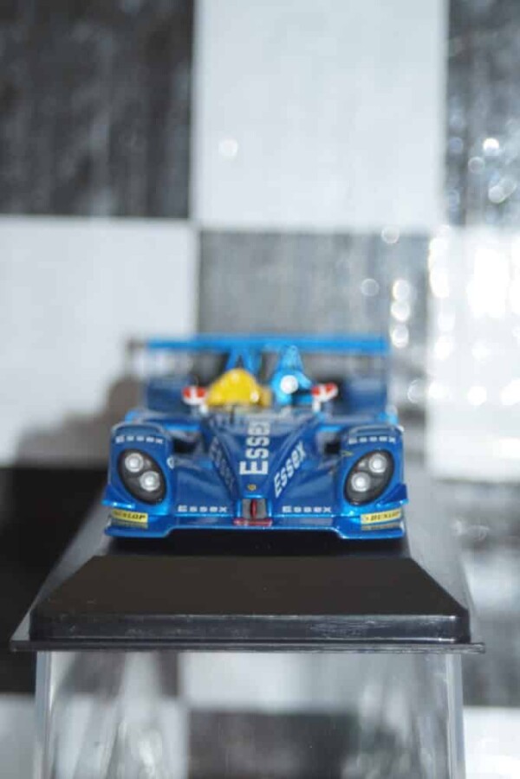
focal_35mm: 120
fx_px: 2600
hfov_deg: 11.4
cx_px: 260
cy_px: 390
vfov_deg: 17.1
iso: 500
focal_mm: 80
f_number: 5.6
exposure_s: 1/125
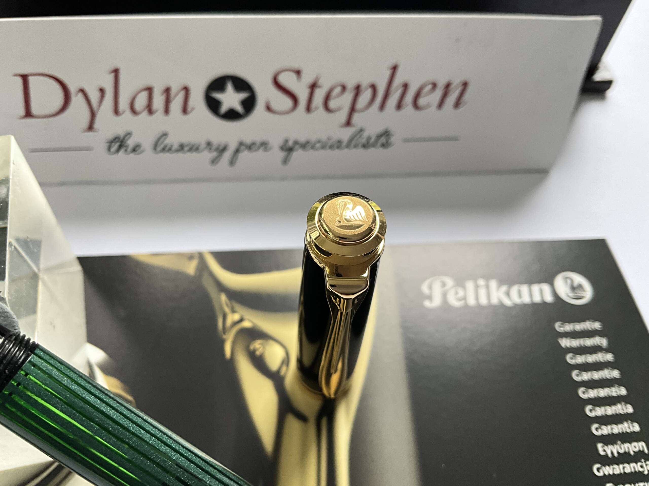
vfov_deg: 48.2
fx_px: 544
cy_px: 243
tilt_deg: -55.4
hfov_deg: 61.7
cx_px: 324
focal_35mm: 29
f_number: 1.8
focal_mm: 3
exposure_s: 1/82
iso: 64
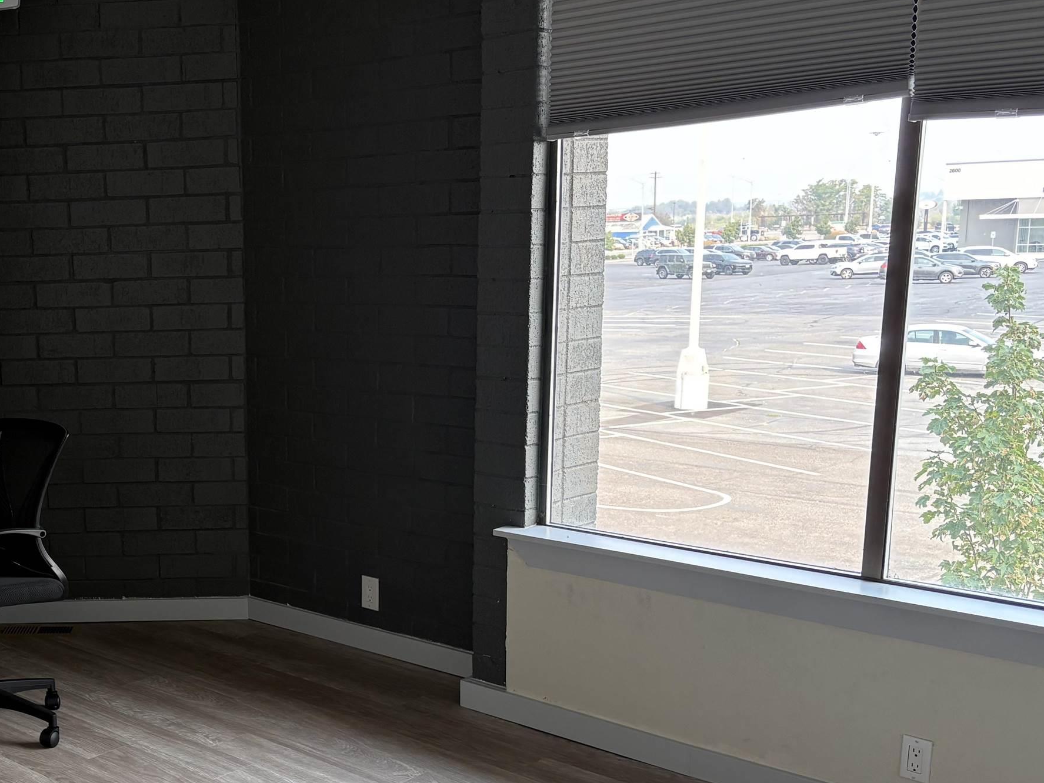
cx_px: 157
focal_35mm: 45
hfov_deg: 39.8
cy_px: 503
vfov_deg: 32.0
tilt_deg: -11.3
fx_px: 1357
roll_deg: +1.9
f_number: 1.6
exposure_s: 1/120
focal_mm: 5.96
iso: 80
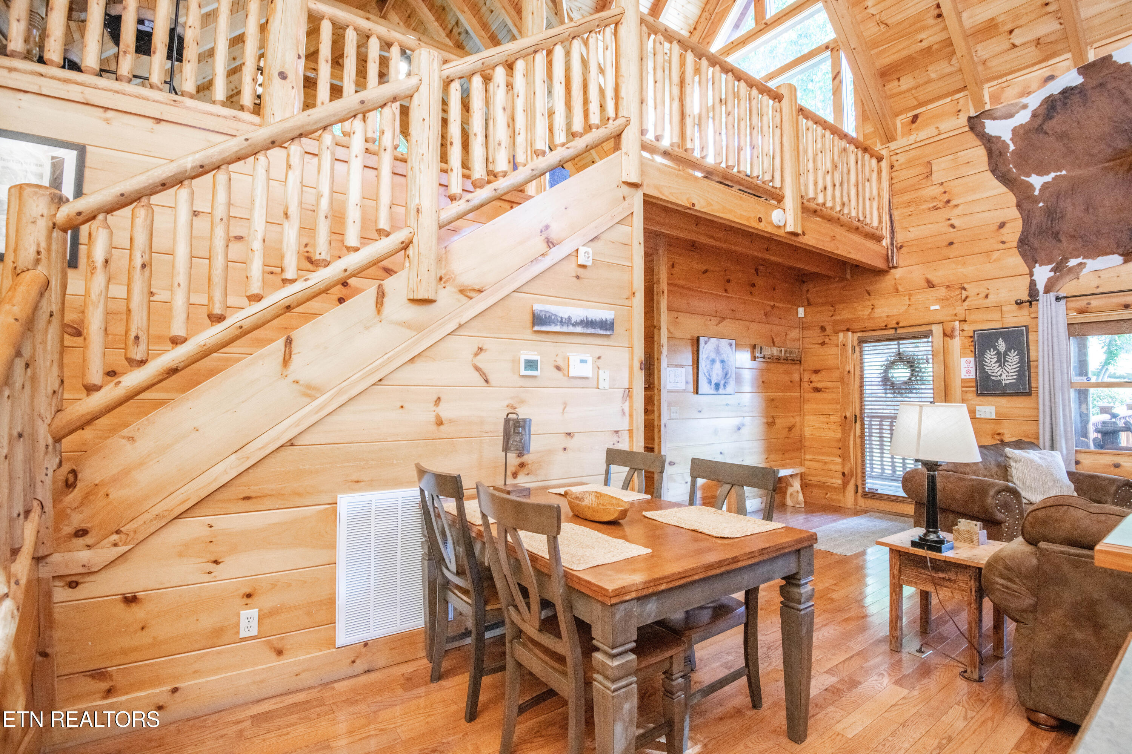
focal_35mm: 16
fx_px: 503
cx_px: 566
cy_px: 377
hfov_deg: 96.7
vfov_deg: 73.7
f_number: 9
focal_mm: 16
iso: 500
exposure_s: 1/80
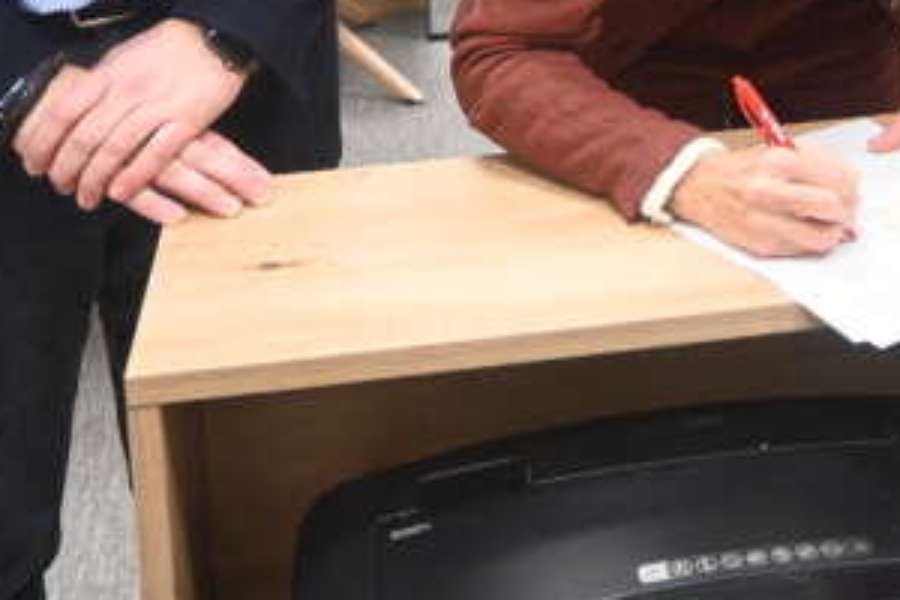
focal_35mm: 79
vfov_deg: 15.9
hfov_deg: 25.2
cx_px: 753
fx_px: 1969
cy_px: -297
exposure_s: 1/125
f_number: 3.5
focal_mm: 17.5
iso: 1400
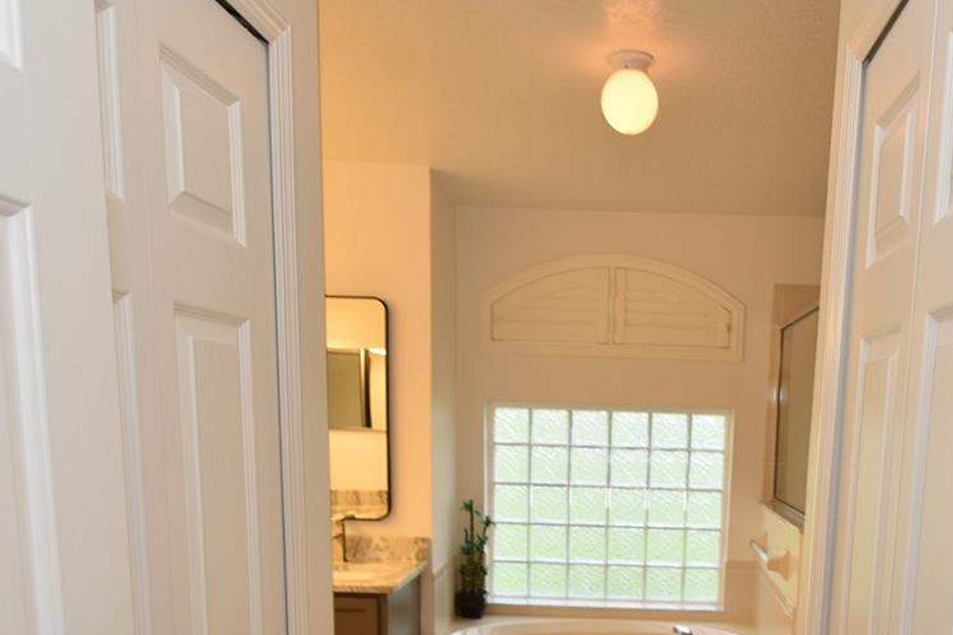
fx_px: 847
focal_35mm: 32
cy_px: 561
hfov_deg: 57.2
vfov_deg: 38.5
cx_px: 652
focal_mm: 10
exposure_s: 1/100
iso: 200
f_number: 5
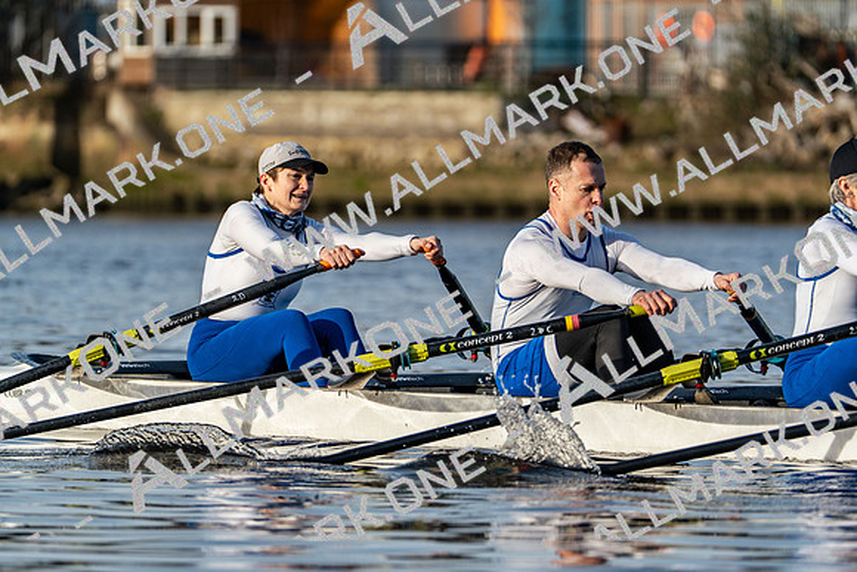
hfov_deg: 5.8
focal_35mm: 353
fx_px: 8405
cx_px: 428
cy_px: 286
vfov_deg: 3.9
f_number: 6.3
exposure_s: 1/2000
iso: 500
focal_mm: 353
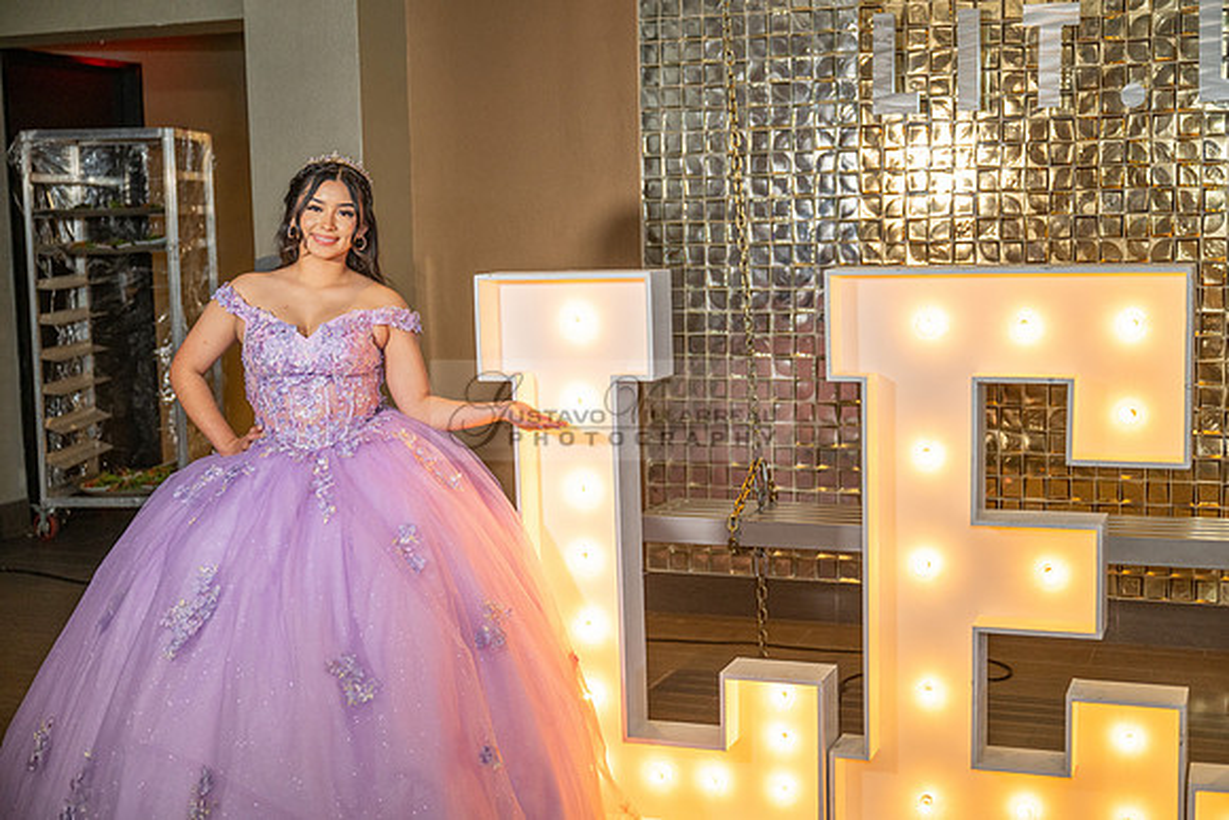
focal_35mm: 48
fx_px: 1639
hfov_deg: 41.1
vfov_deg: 28.1
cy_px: 410
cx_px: 614
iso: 1000
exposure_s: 1/125
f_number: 2.8
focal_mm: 48
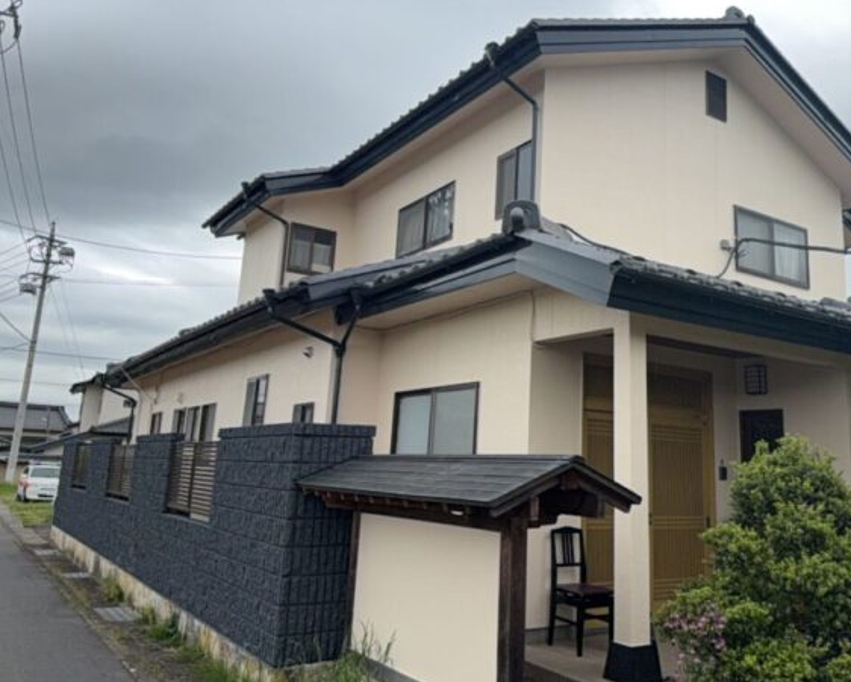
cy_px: 294
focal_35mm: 30
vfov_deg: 48.4
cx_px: 521
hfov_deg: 58.2
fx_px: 756
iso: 80
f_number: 1.78
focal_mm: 6.76
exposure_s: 1/5587
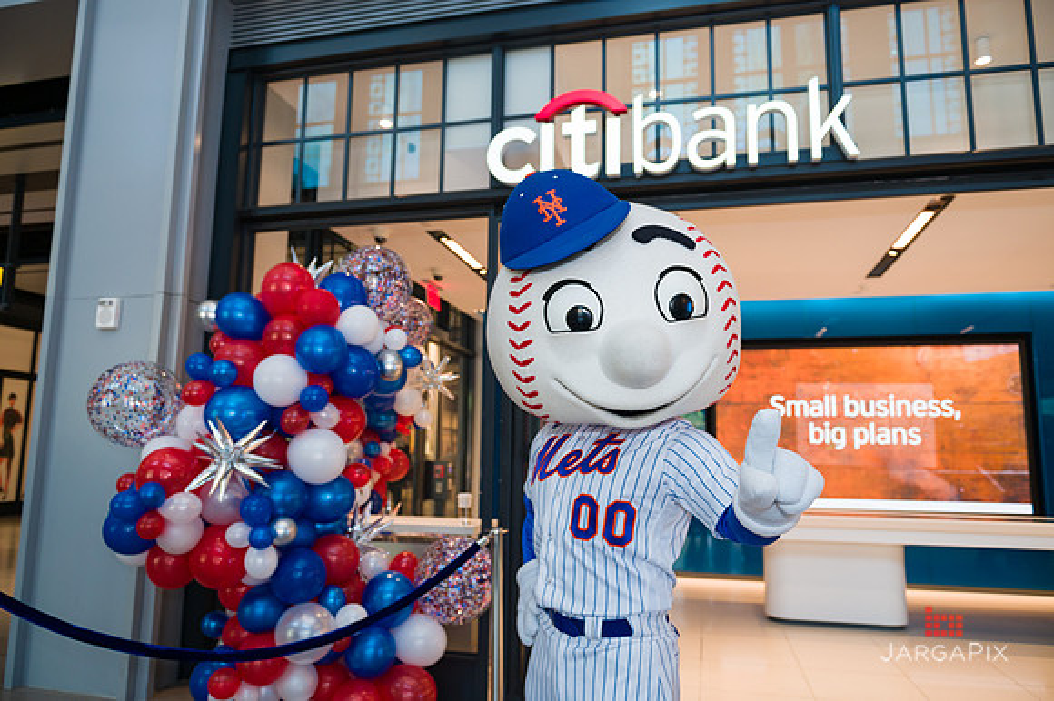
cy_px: 350
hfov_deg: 73.8
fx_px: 702
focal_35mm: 24
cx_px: 527
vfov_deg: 53.1
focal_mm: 24
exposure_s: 1/200
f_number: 4
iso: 500
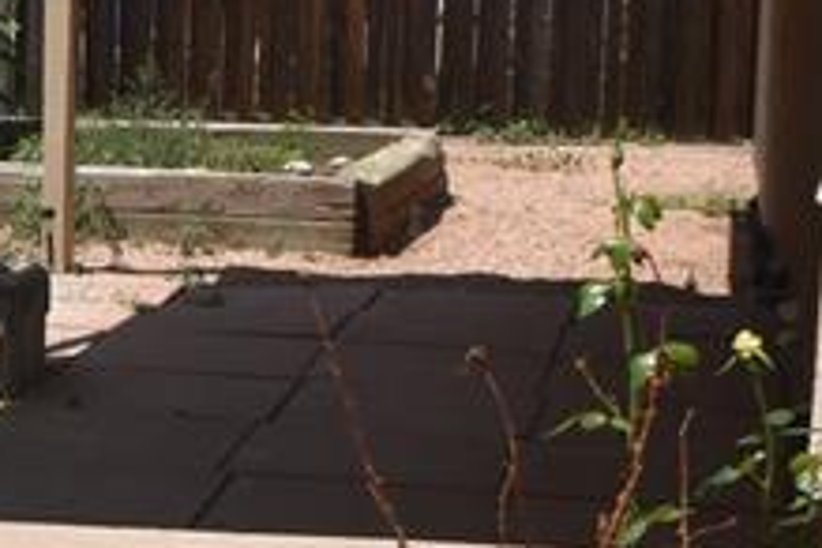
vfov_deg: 7.8
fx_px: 4003
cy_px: 214
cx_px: -225
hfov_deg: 11.4
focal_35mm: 175
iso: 100
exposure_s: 1/200
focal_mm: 25
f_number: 9
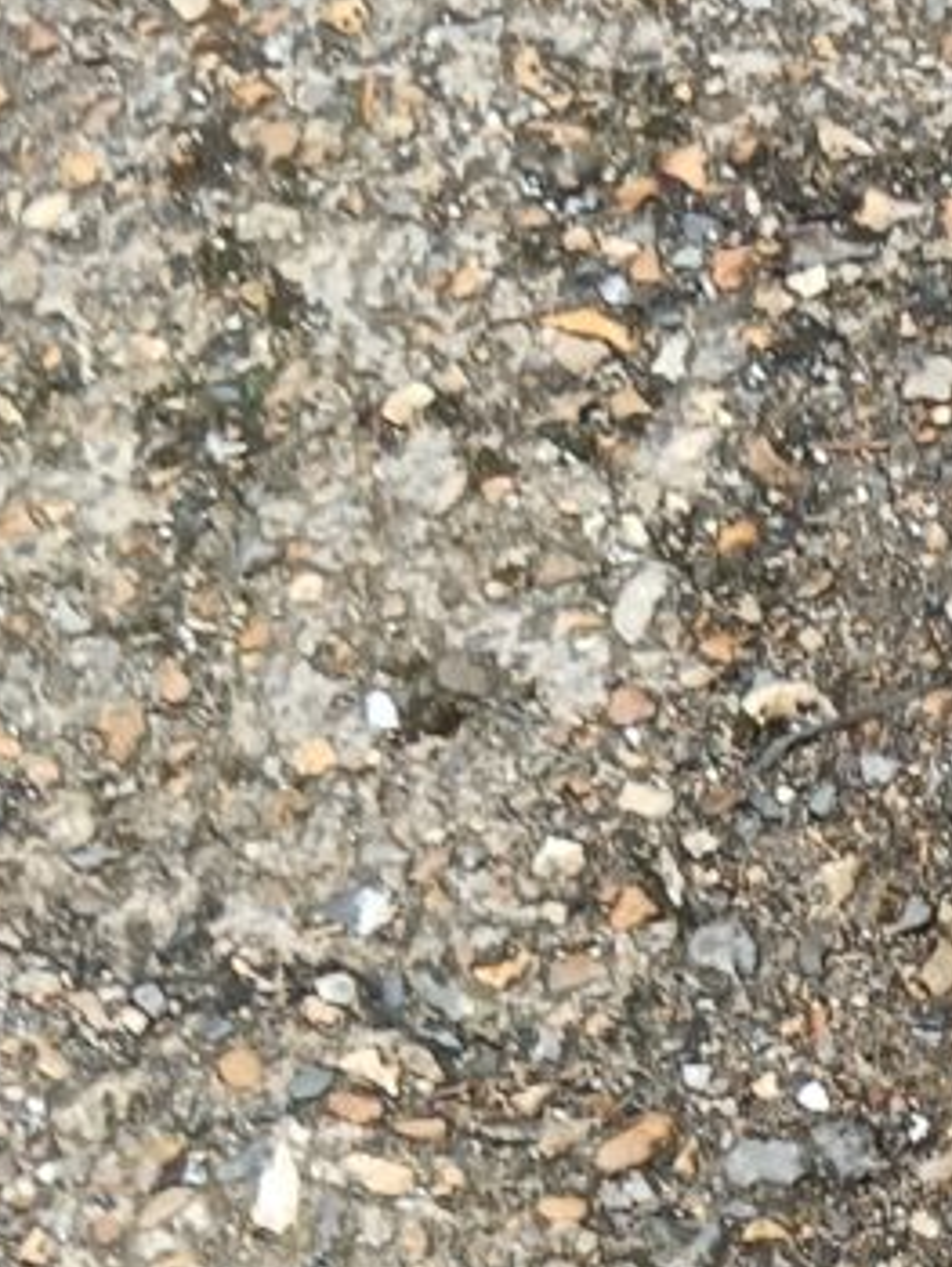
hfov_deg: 9.2
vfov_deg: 12.1
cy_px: 2353
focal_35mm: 148
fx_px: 5420
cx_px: 2085
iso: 275
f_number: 1.9
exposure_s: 1/100
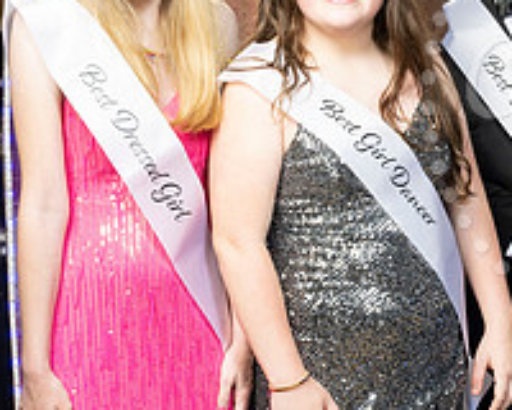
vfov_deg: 13.0
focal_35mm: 118
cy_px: 120
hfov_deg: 15.7
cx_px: 622
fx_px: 1788
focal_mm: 41
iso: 320
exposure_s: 1/100
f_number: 9
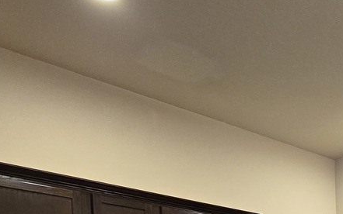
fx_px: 421
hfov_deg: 37.2
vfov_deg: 21.7
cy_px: 354
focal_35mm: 45
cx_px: 378
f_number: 2.2
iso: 500
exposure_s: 1/60
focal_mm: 2.2
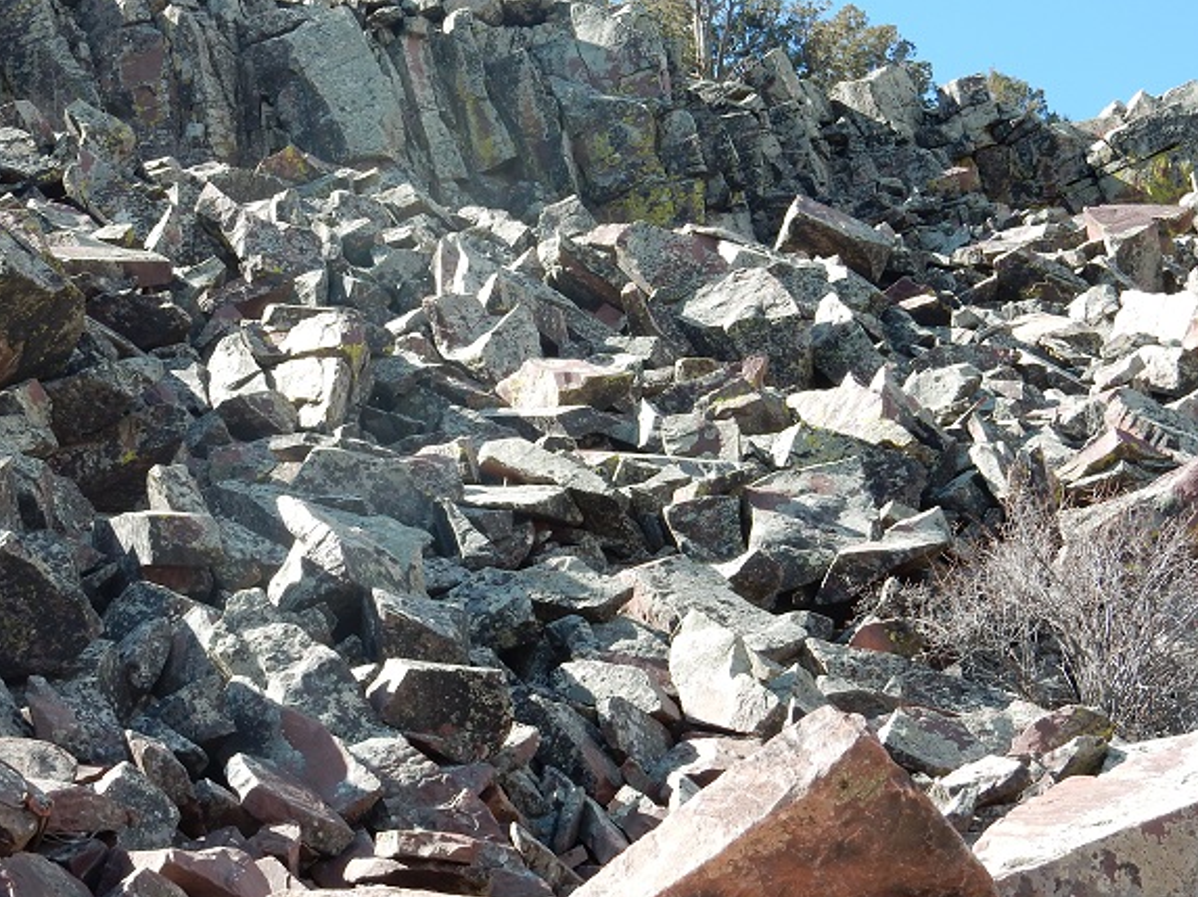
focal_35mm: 93
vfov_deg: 15.9
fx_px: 3217
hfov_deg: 21.0
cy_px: 332
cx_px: 439
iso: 125
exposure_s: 1/200
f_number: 4.8
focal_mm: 12.6
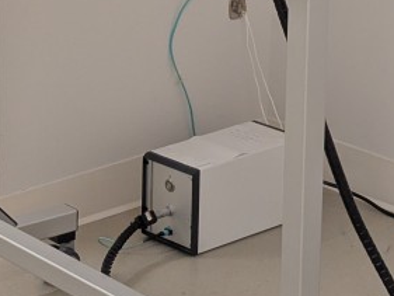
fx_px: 1947
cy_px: -110
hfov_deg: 11.5
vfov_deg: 8.5
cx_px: 104
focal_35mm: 171
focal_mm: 6.81
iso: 189
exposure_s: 1/23.8
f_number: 1.85
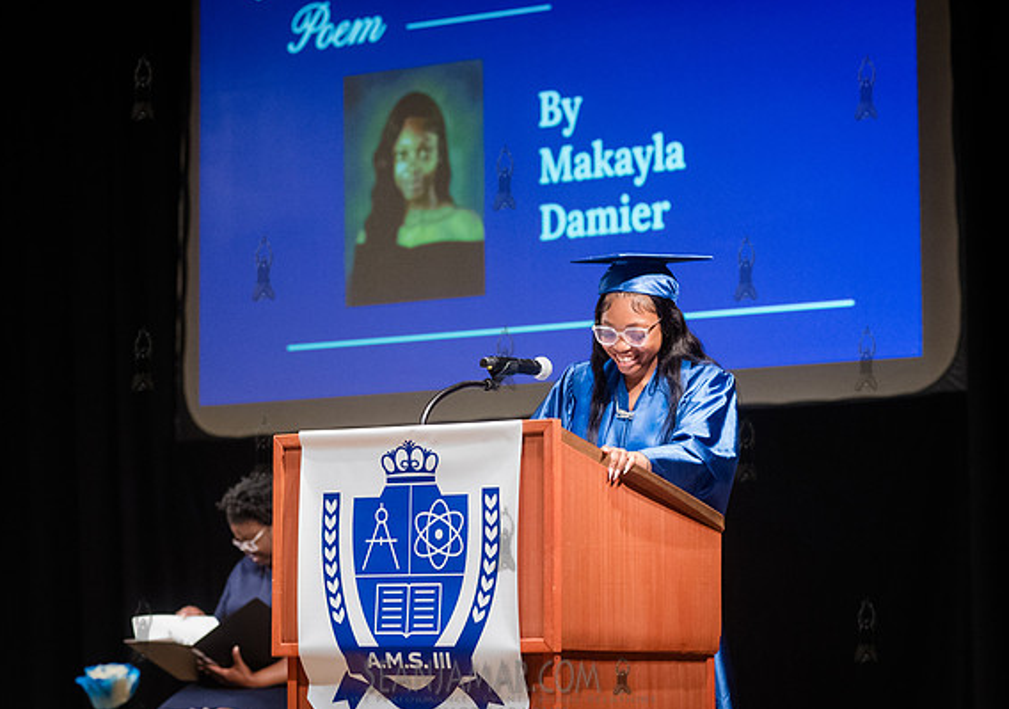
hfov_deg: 15.3
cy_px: 399
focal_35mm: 132
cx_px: 495
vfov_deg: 10.8
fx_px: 3762
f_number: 4
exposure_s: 1/200
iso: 5000
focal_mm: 112
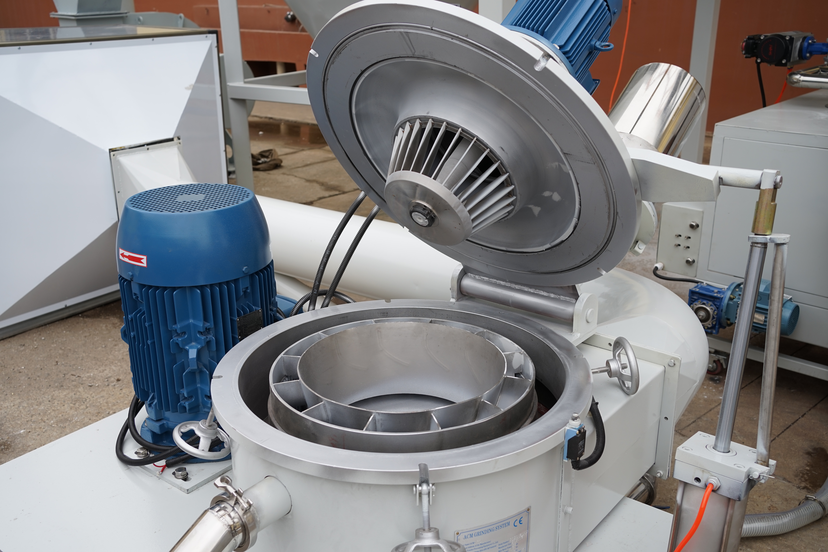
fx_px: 805
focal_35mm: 35
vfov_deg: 37.9
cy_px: 276
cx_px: 414
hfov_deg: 54.4
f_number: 6.3
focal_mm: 35
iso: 100
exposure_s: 1/320
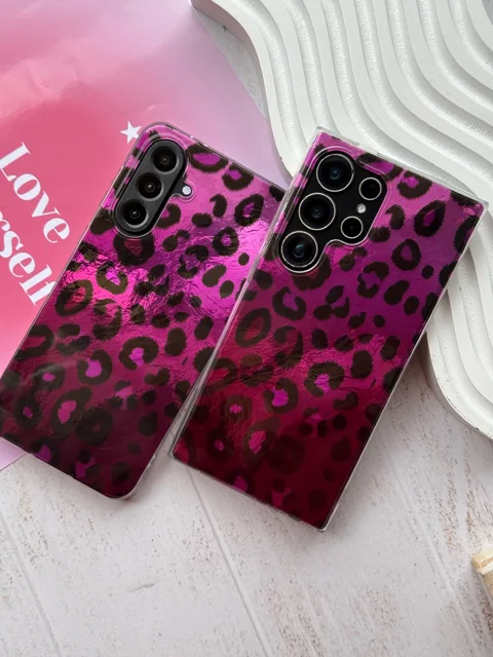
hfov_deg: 30.3
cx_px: 246
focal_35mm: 48
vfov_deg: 39.7
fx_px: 911
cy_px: 328
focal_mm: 6.76
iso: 80
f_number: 1.78
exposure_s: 1/1085
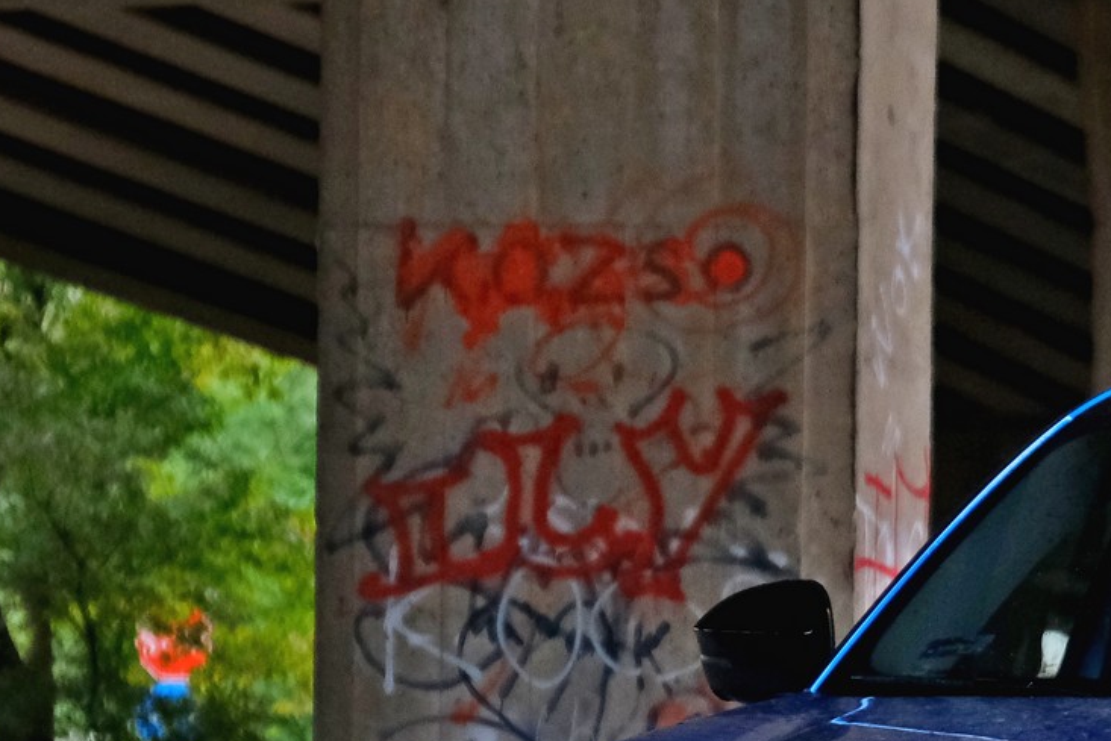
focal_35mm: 461
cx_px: 1340
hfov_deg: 4.5
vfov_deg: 3.0
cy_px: 898
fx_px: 14229
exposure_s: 1/320
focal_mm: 110
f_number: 5.6
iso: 2500
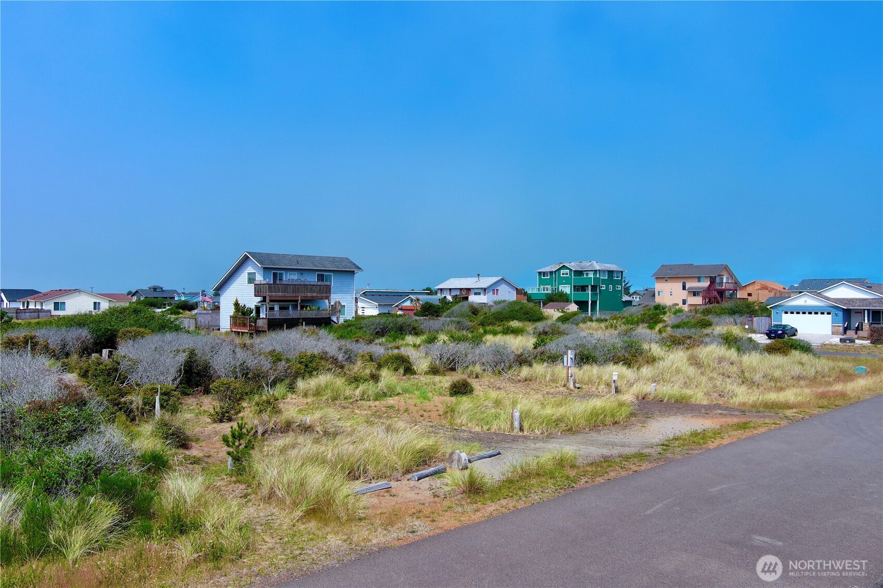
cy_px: 294
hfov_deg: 63.7
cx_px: 442
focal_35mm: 29
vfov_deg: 45.0
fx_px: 711
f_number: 2.8
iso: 100
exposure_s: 1/1701
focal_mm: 10.57
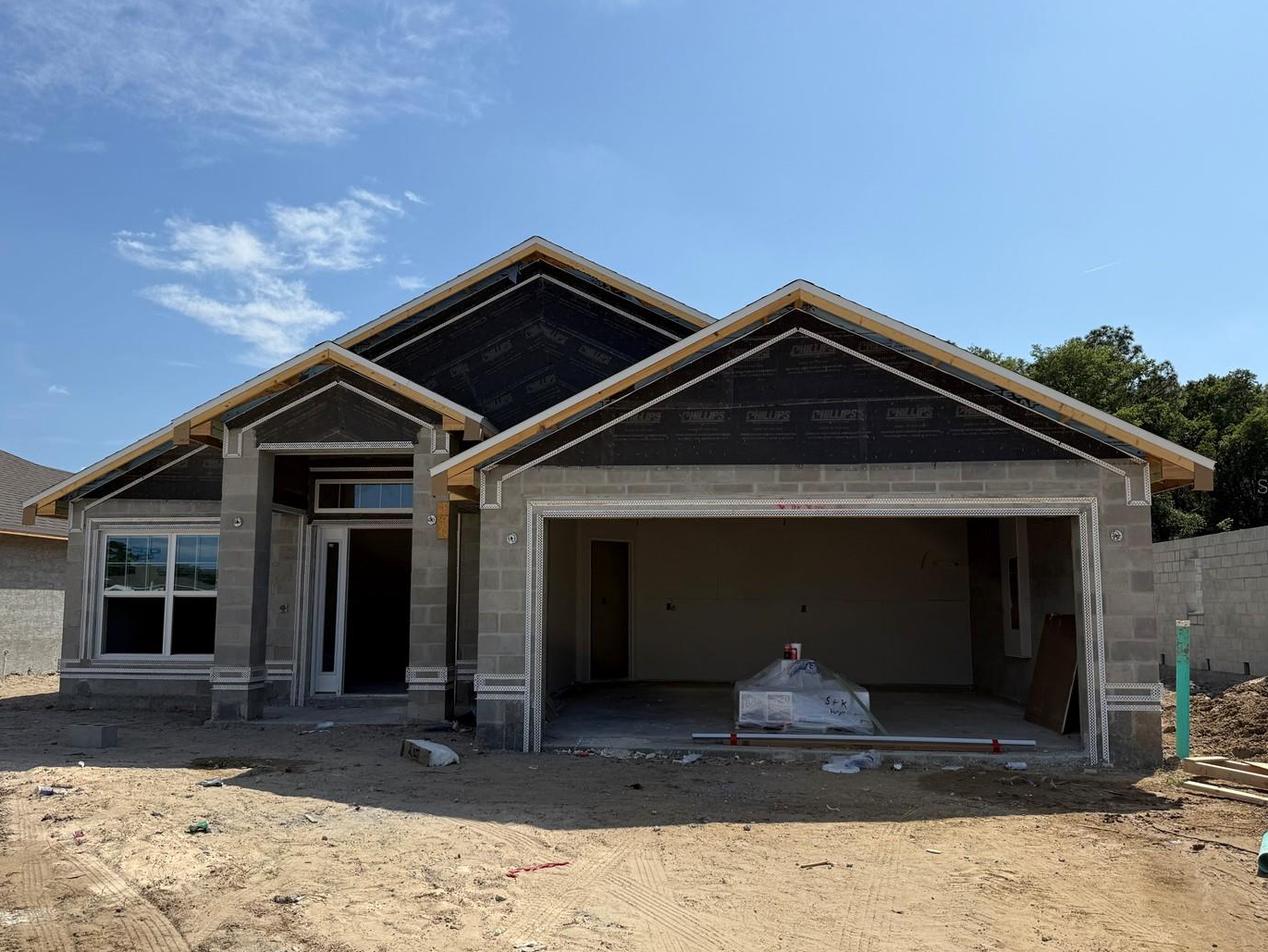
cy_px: 486
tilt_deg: +6.4
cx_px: 605
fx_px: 1026
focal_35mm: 28
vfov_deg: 49.8
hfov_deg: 63.4
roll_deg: -0.2
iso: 80
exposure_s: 1/7353
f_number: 1.78
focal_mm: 6.76
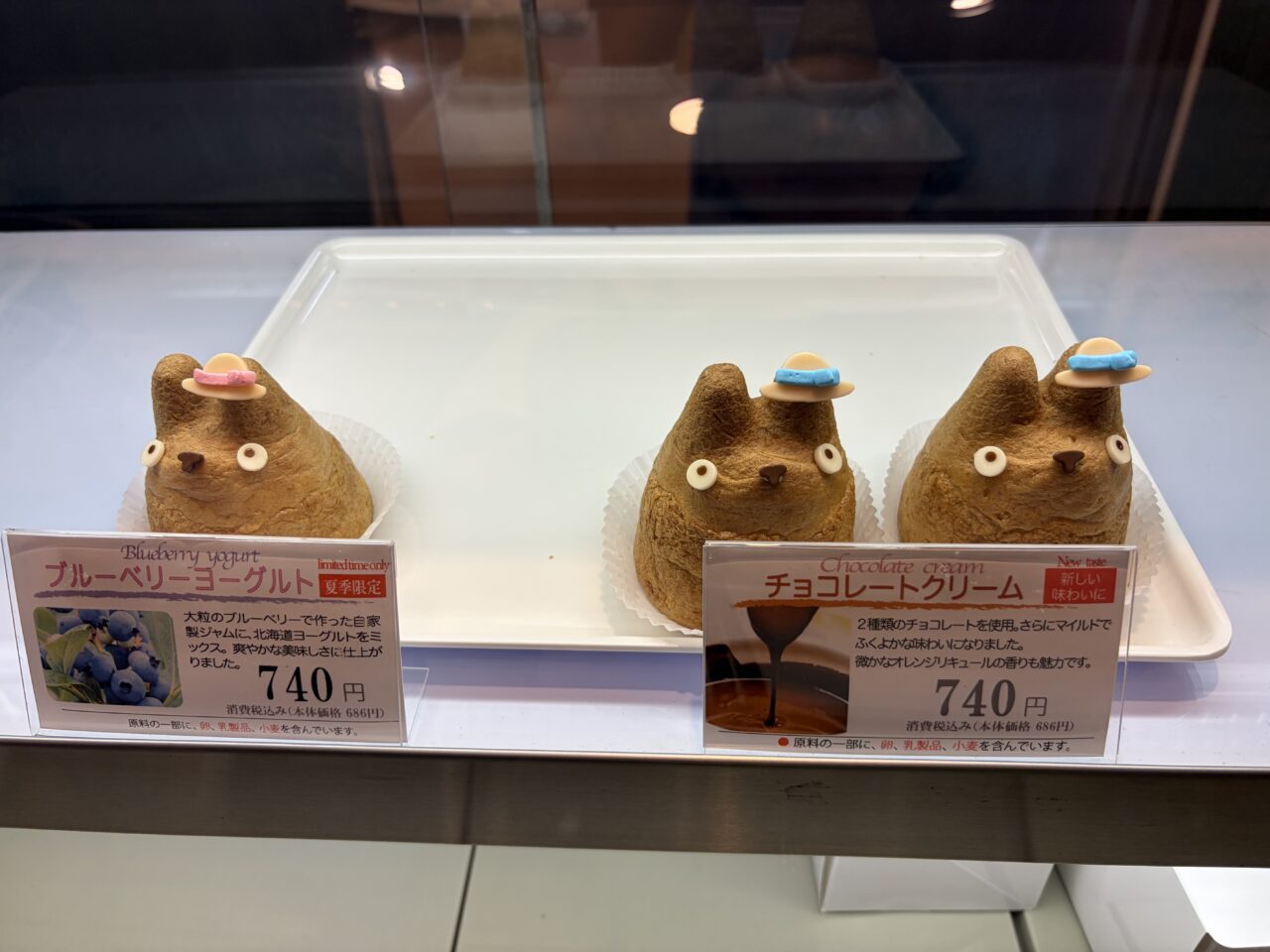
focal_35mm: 26
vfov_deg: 53.1
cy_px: 476
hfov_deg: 67.3
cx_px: 635
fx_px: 954
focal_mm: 5.96
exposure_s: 1/100
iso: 50
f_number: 1.6
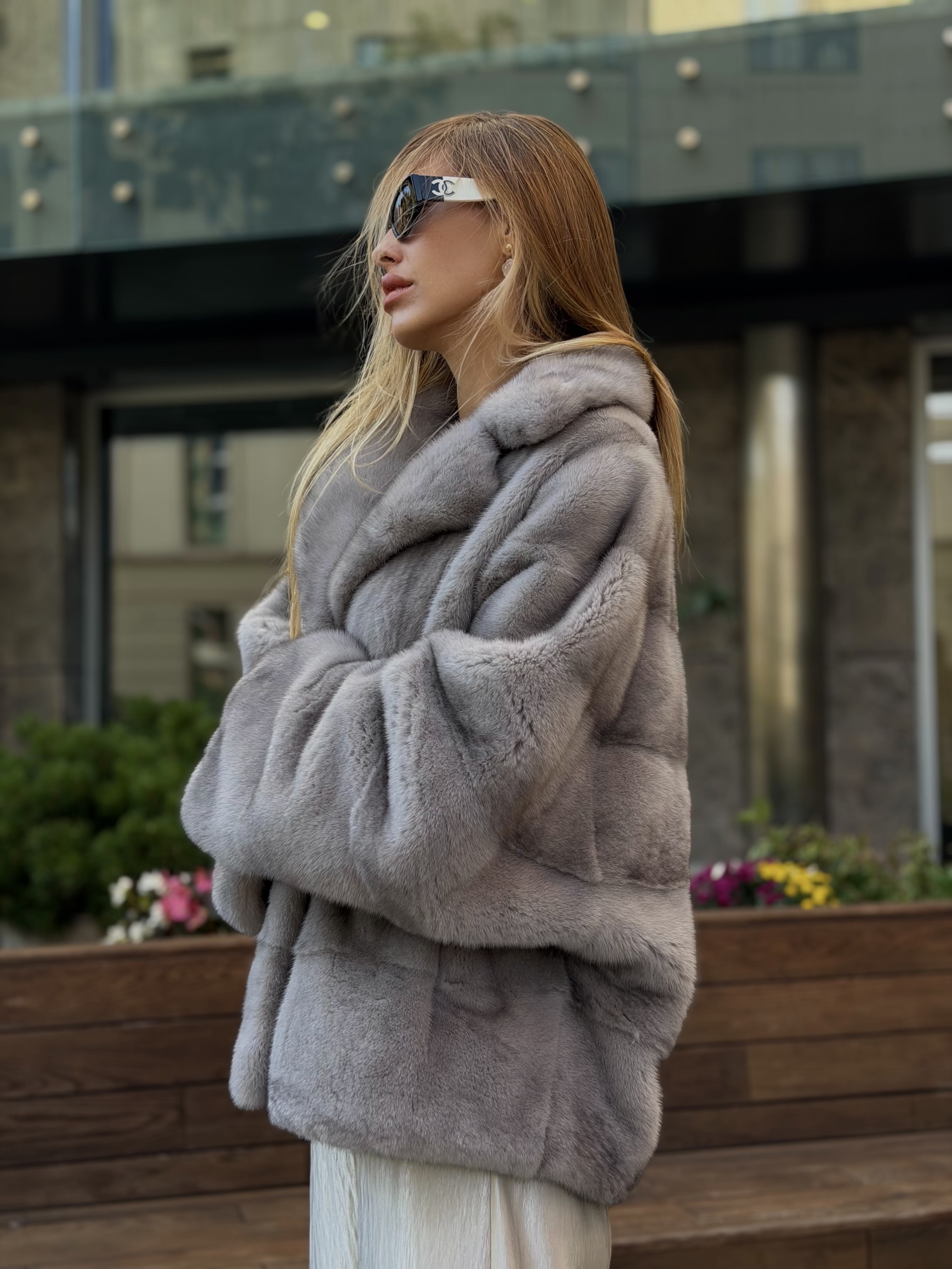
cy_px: 634
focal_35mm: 48
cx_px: 476
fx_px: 1760
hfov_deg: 30.3
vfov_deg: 39.7
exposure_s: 1/503
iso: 64
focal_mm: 6.76
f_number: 1.78
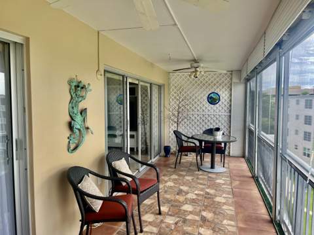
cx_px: 157
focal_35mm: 26
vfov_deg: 53.0
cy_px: 118
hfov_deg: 67.4
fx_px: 236
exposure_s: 1/289
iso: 40
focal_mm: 5.1
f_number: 1.6
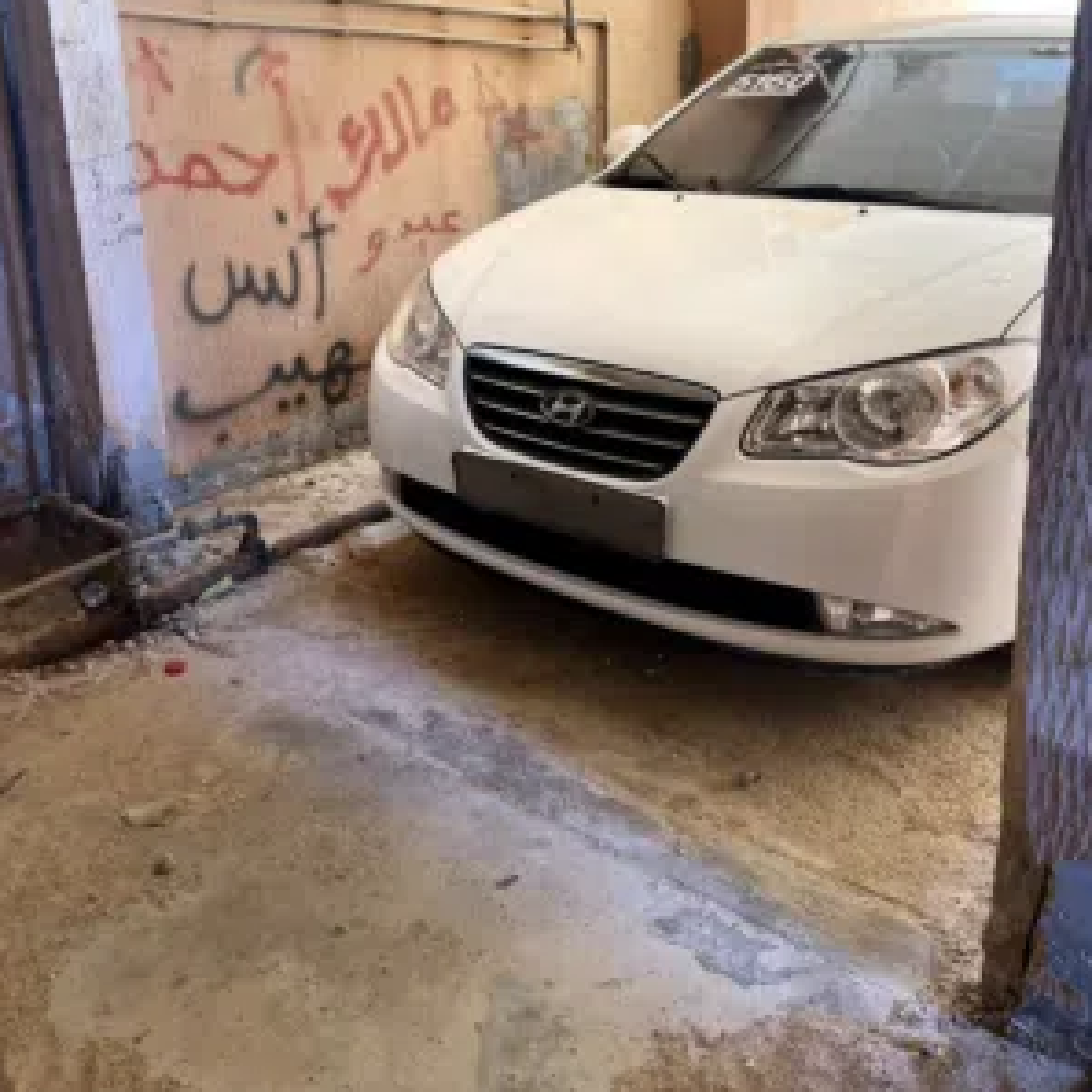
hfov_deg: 52.5
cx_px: 548
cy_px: 390
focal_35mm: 31
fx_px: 1106
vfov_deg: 51.8
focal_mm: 5.1
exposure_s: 1/73
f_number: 1.6
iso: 125
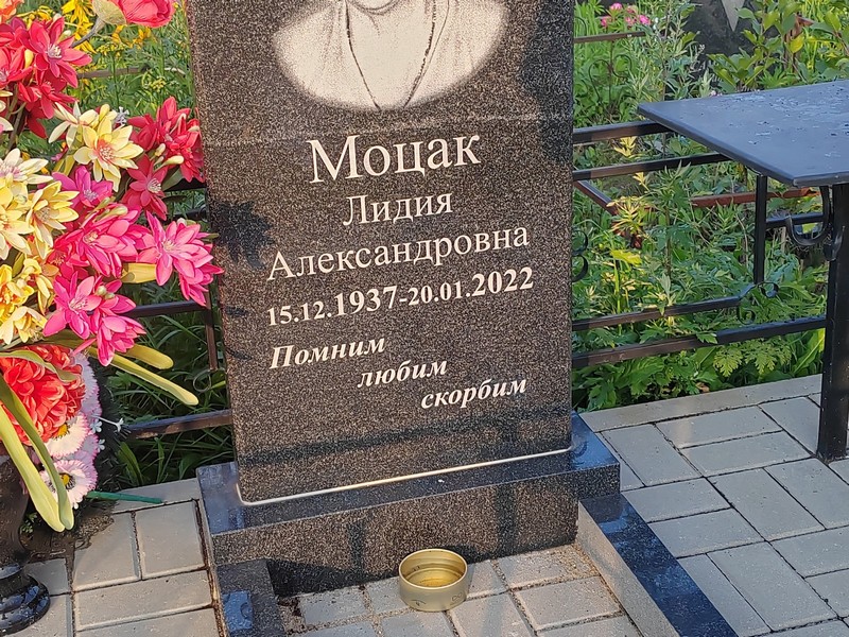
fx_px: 1300
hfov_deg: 36.2
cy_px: 318
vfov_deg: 27.5
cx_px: 424
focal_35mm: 53
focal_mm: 5.52
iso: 100
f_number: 1.9
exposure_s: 1/310
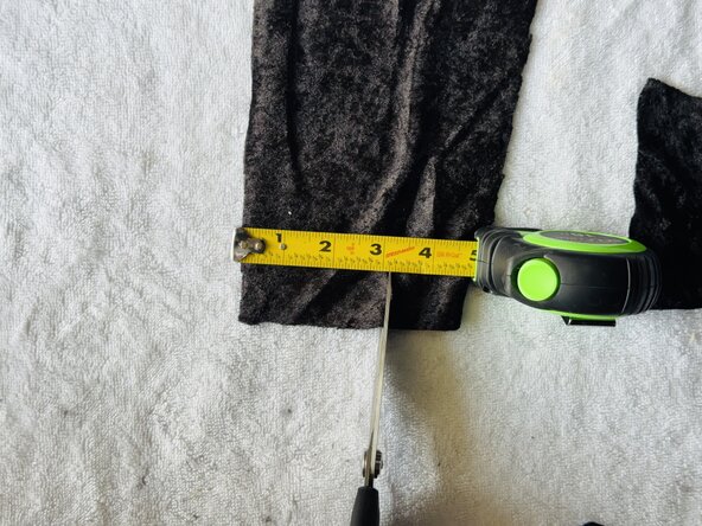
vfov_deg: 30.3
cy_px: 263
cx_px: 351
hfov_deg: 39.7
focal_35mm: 48
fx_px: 973
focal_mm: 6.76
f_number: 1.78
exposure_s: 1/120
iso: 64
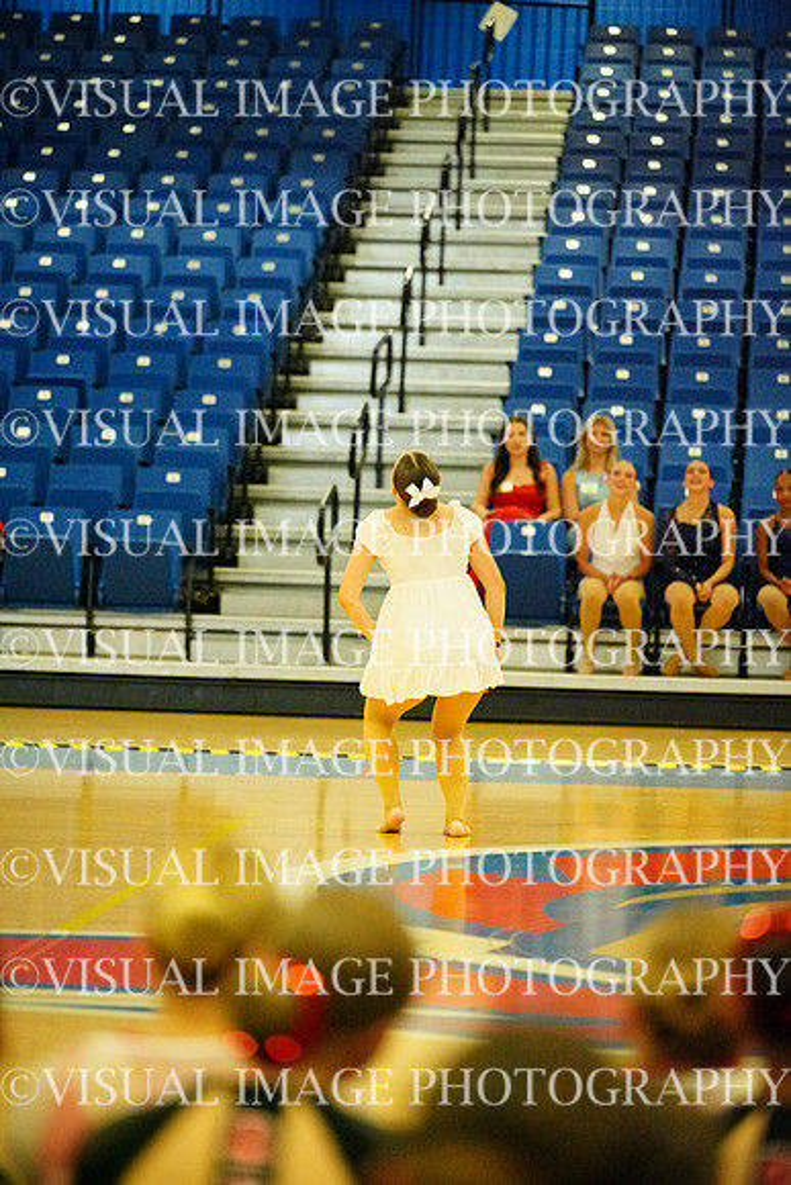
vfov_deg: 13.7
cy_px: 592
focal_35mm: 150
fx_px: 4940
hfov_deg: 9.2
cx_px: 396
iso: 25600
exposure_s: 1/1600
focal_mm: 150
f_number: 2.8
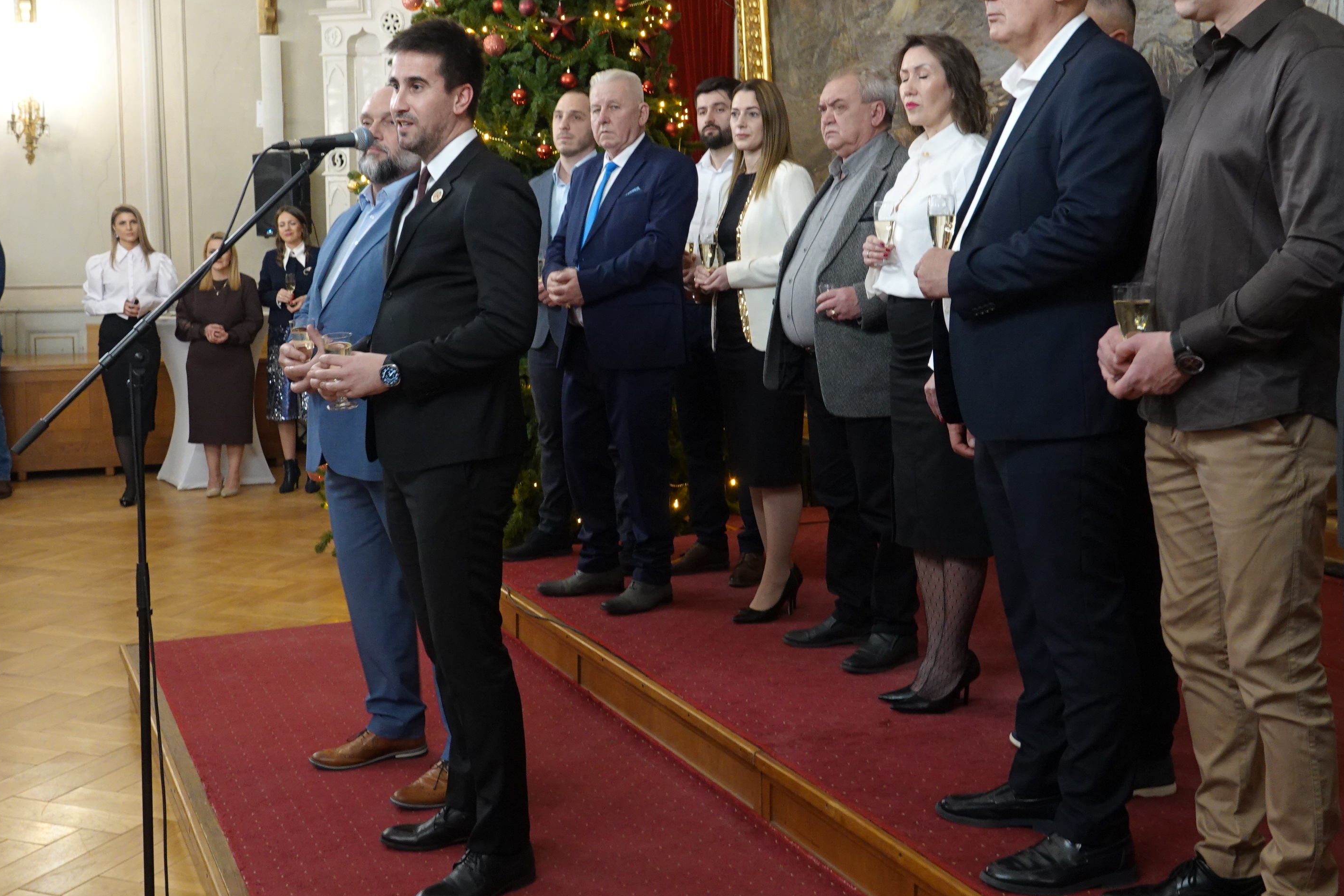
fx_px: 1493
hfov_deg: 48.5
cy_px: 364
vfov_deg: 33.3
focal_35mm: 40
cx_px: 678
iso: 800
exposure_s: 1/25
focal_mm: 10.8
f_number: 2.8
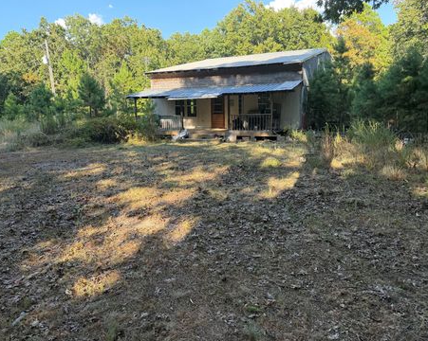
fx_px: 329
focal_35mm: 26
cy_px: 170
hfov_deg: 66.0
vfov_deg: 54.9
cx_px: 202
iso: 100
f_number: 1.78
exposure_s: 1/555
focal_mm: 6.76
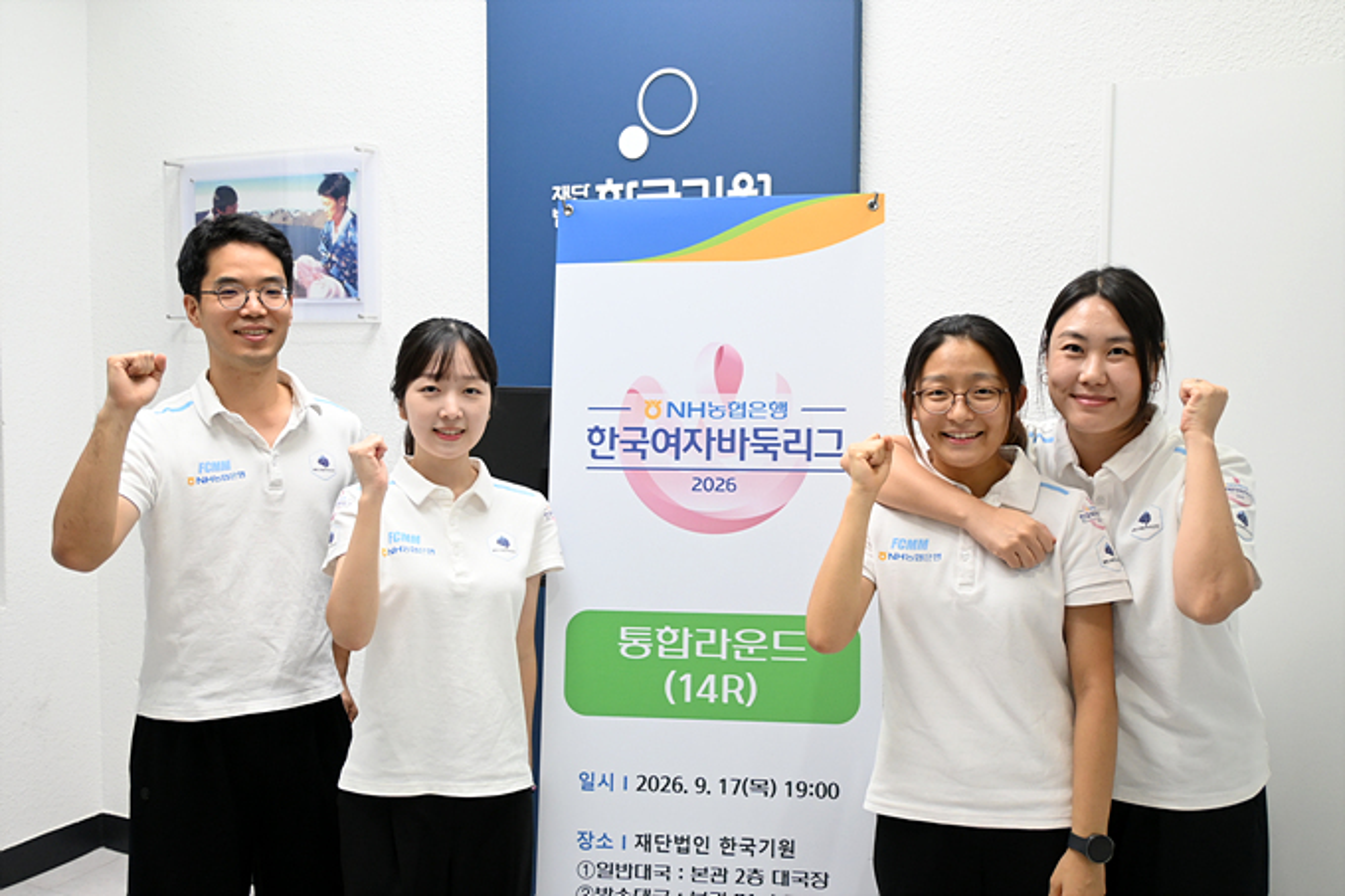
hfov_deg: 56.2
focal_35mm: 34
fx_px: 1261
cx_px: 672
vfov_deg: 39.1
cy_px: 448
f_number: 4
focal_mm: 22.5
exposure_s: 1/125
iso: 1250
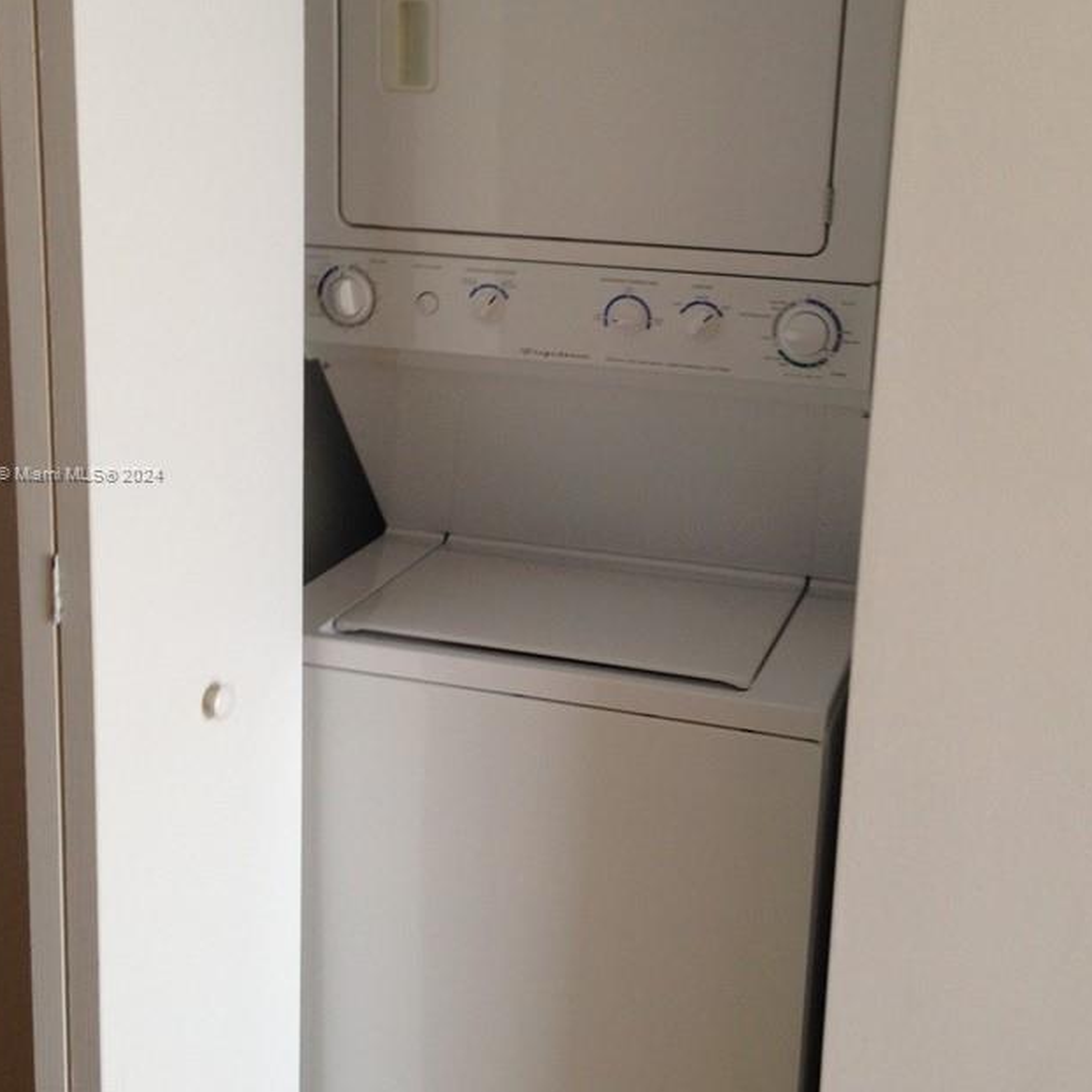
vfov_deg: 35.3
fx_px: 1713
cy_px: 474
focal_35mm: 48
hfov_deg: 35.4
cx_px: 565
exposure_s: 1/30
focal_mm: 4.12
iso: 50
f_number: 2.4
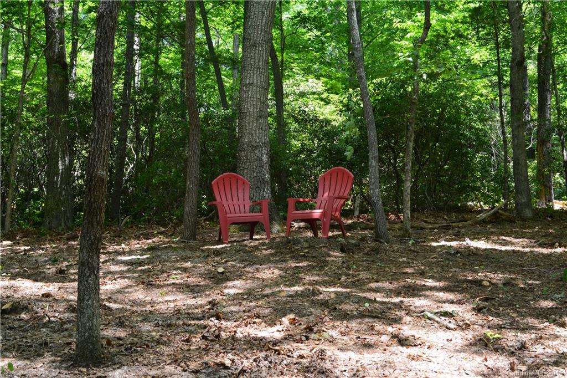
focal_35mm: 48
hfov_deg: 41.1
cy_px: 189
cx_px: 284
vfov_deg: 28.1
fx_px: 756
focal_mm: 32
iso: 400
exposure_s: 1/50
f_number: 10
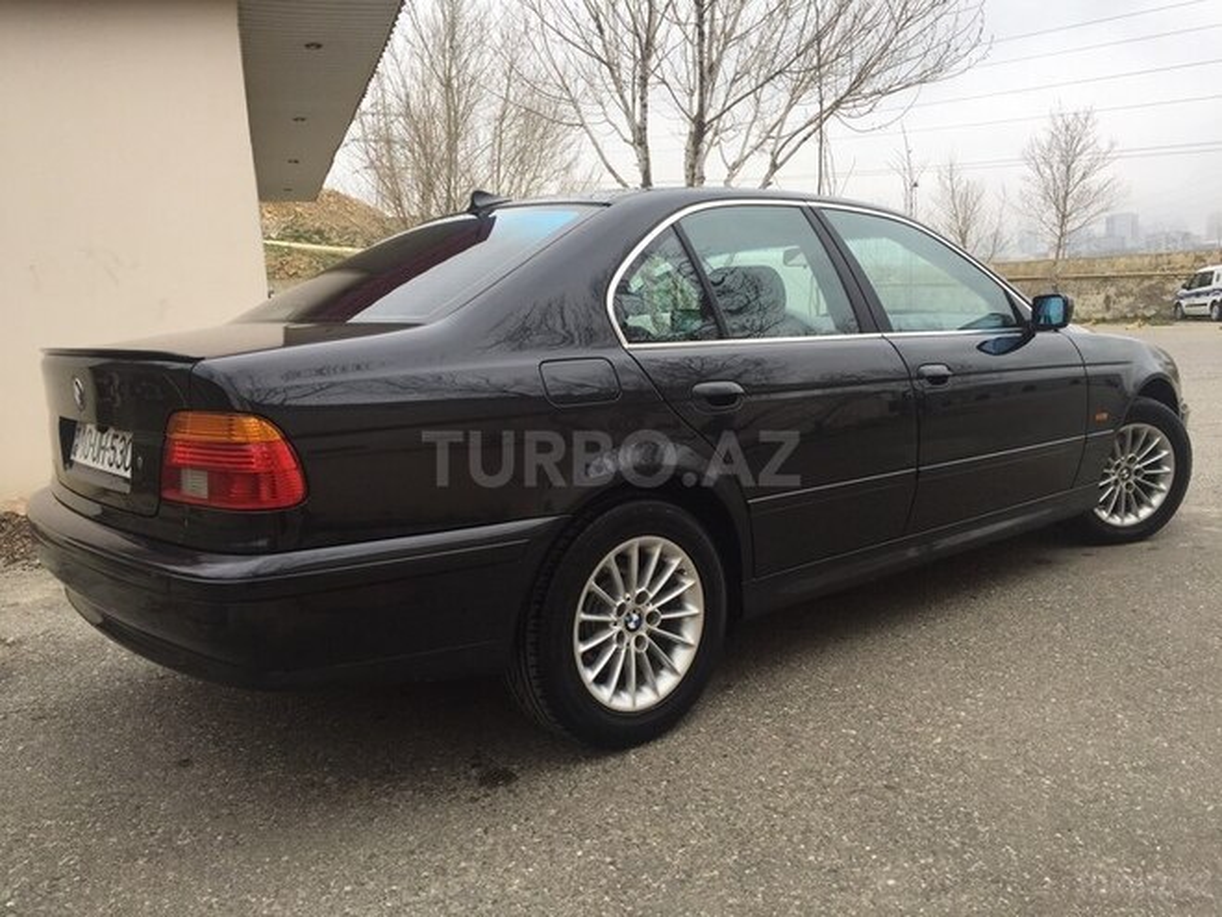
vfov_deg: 48.2
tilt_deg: -9.3
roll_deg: +2.2
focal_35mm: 29
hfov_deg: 61.7
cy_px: 458
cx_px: 611
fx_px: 1024
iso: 32
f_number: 2.2
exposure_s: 1/465
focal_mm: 4.15
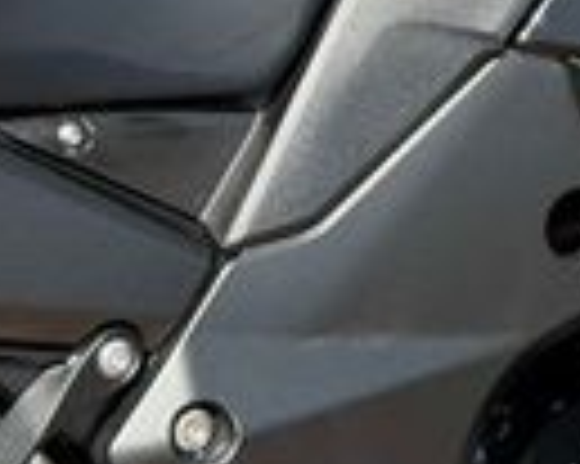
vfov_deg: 6.4
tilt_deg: -18.2
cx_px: 971
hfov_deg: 8.1
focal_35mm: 233
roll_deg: -0.3
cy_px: -473
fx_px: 3997
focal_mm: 6.76
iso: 100
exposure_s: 1/1931
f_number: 1.78
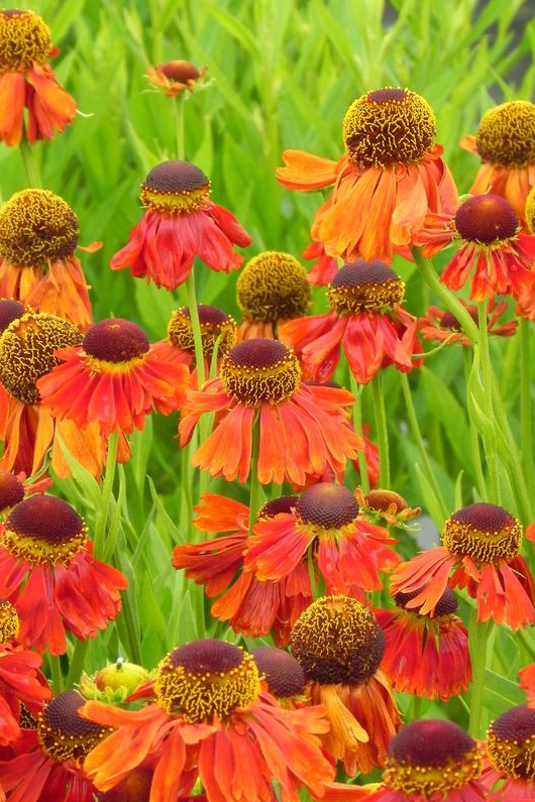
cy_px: 400
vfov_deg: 9.3
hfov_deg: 6.2
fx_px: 4948
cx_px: 263
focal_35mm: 222
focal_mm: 37.7
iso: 160
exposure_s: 1/50
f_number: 8
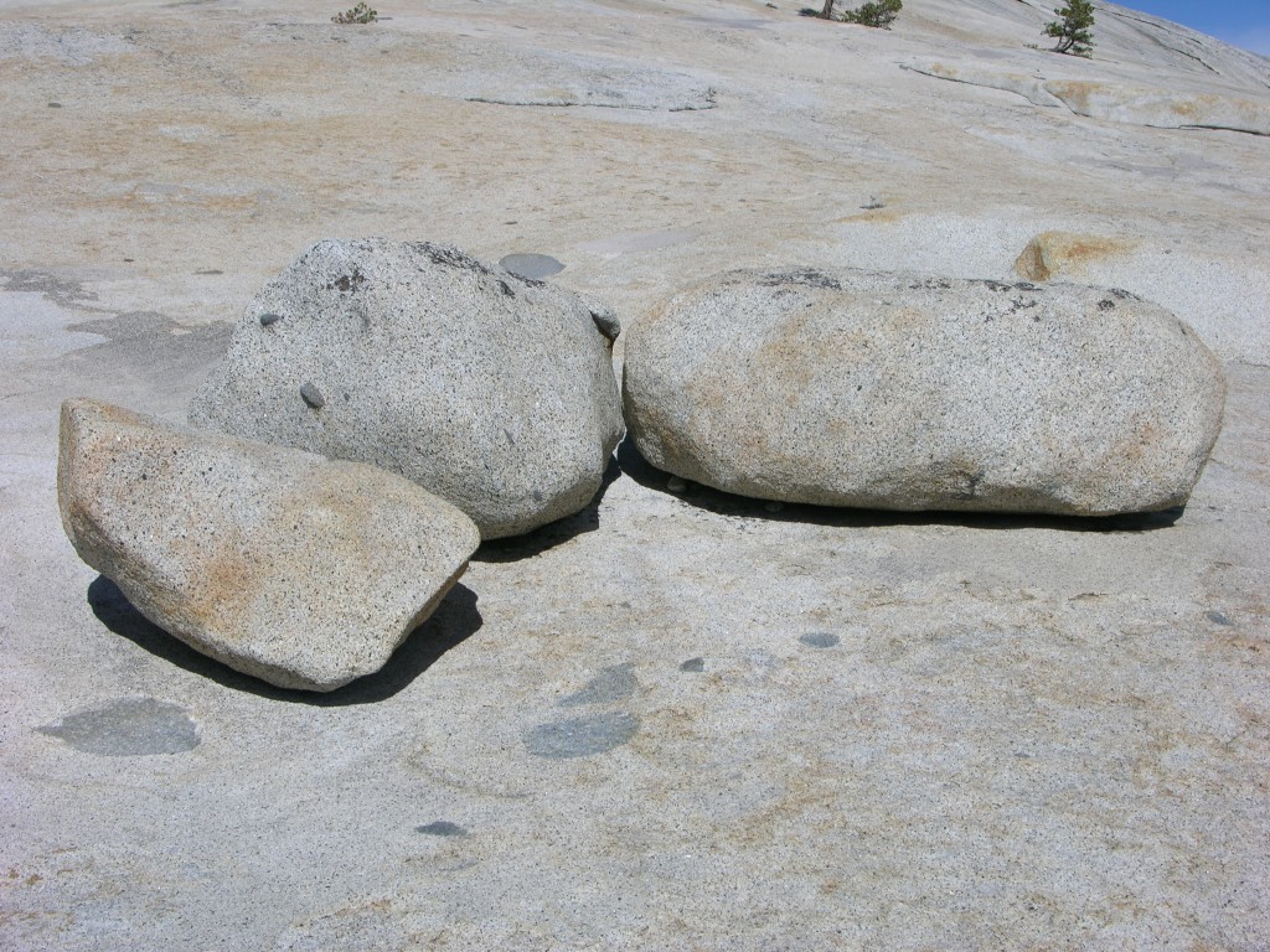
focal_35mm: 54
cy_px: 476
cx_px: 635
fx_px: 1981
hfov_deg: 35.5
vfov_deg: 27.0
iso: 50
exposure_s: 1/382
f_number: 6.9
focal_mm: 13.7
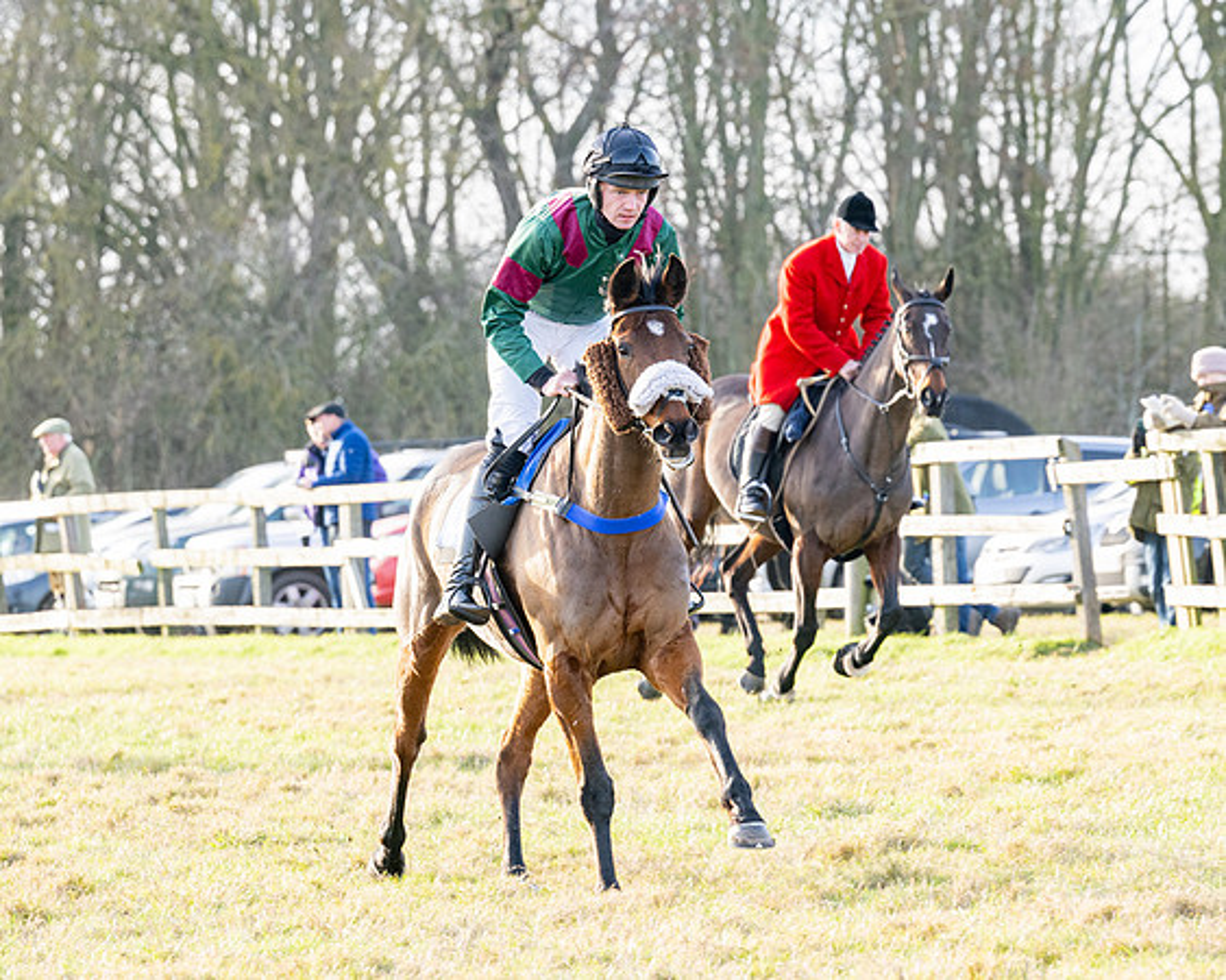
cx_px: 848
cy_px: 428
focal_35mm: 282
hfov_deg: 6.8
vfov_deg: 5.5
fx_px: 10246
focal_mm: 160
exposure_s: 1/500
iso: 400
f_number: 5
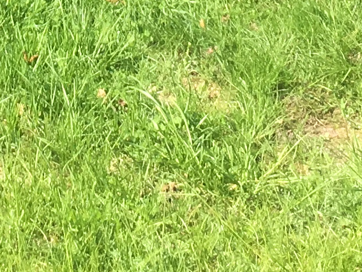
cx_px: -44
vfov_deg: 7.6
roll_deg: +0.8
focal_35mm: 178
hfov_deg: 10.9
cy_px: -433
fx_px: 1862
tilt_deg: -13.0
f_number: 2.2
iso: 25
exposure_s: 1/549
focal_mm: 4.15
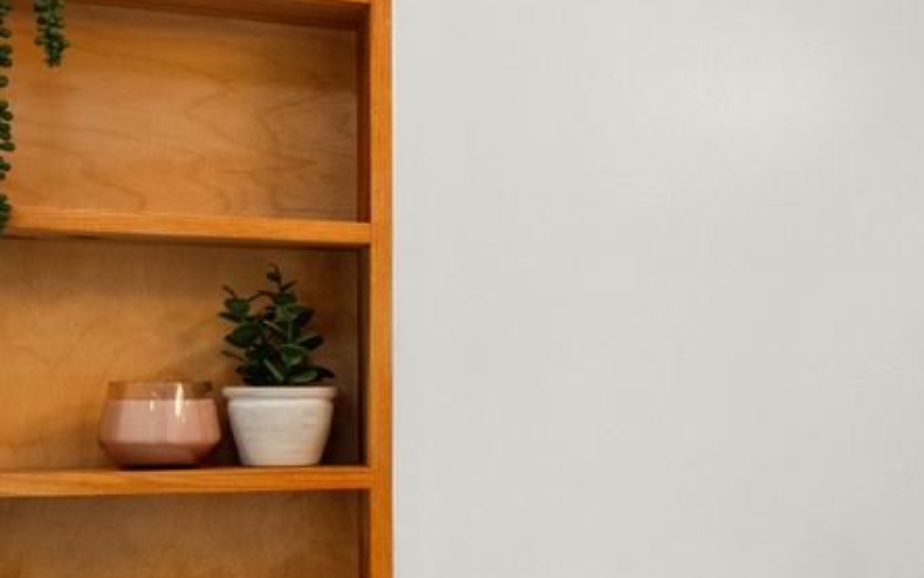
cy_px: 360
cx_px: 1168
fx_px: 1662
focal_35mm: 66
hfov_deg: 26.7
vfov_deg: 19.7
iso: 500
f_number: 7.1
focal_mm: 14
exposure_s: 1/13
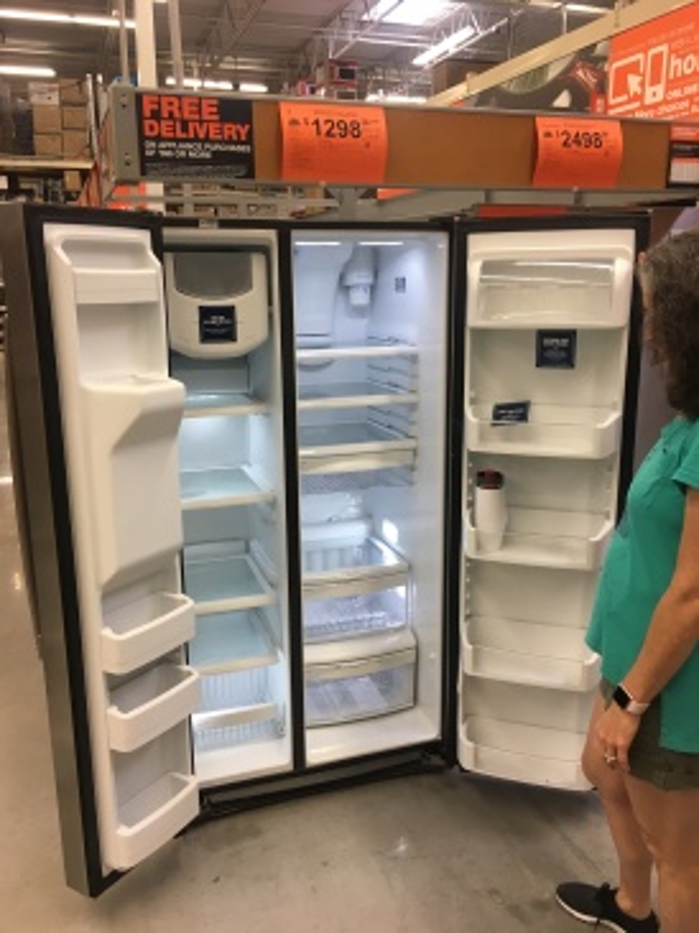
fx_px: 782
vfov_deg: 61.7
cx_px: 350
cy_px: 466
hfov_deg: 48.2
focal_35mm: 29
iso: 25
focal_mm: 4.15
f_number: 2.2
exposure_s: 1/30
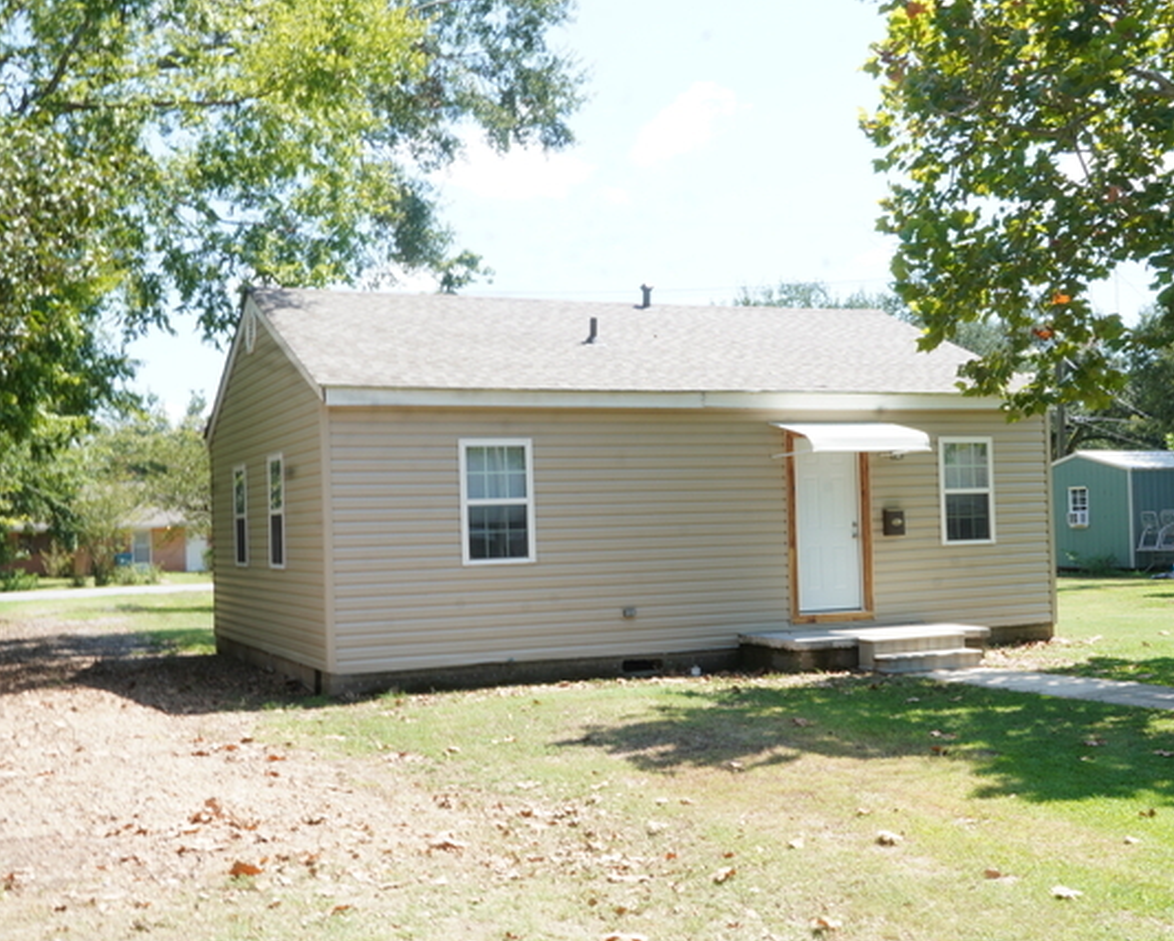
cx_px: 630
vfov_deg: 36.0
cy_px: 505
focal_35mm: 42
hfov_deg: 44.1
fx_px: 1448
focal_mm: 21
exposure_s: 1/10
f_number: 25
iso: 125
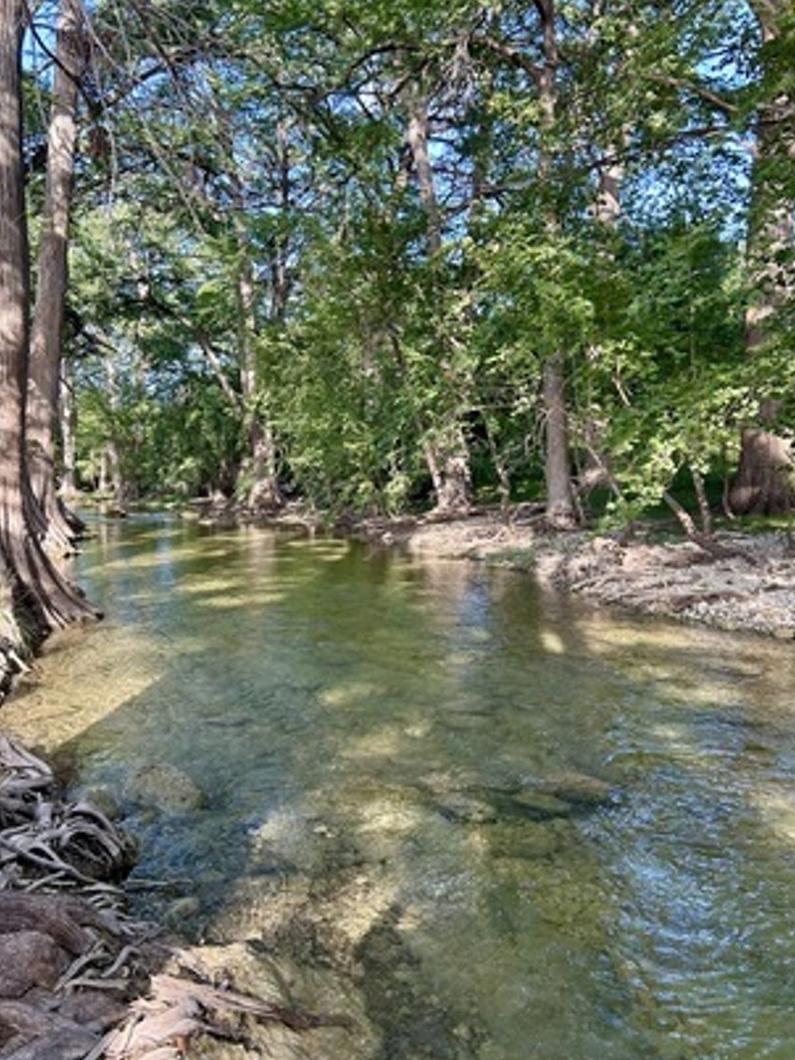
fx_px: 949
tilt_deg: -4.6
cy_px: 568
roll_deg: -0.8
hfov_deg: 45.4
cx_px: 351
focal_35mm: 31
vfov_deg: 58.3
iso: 40
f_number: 1.5
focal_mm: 5.7
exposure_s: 1/274
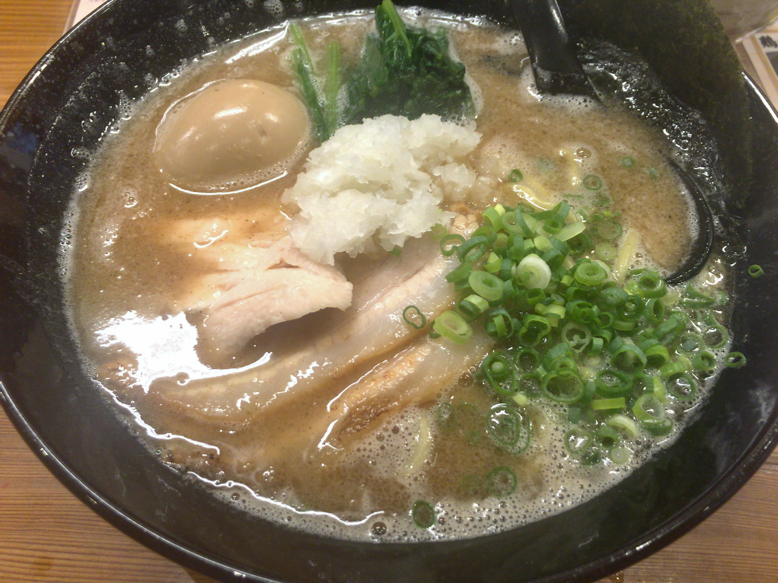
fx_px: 652
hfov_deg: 61.7
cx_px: 389
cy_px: 292
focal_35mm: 29
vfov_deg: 48.2
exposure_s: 1/30
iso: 125
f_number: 2.2
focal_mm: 4.15
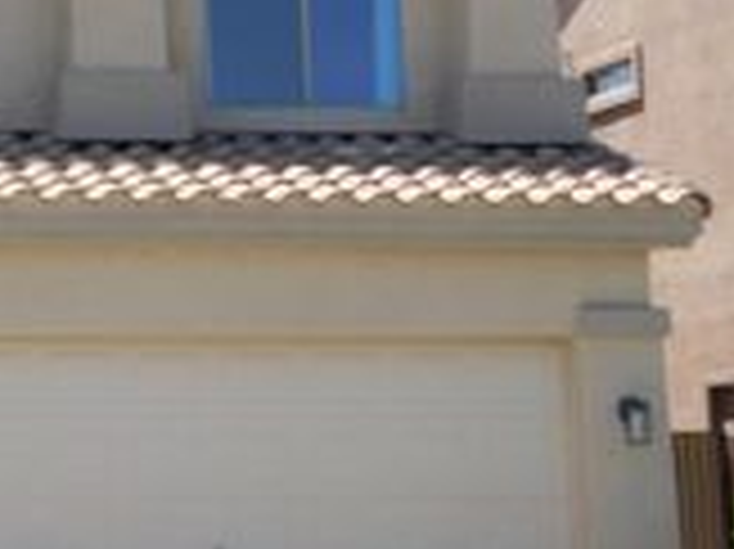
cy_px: 43
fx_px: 2924
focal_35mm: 138
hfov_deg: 13.6
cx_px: -320
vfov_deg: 10.7
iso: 125
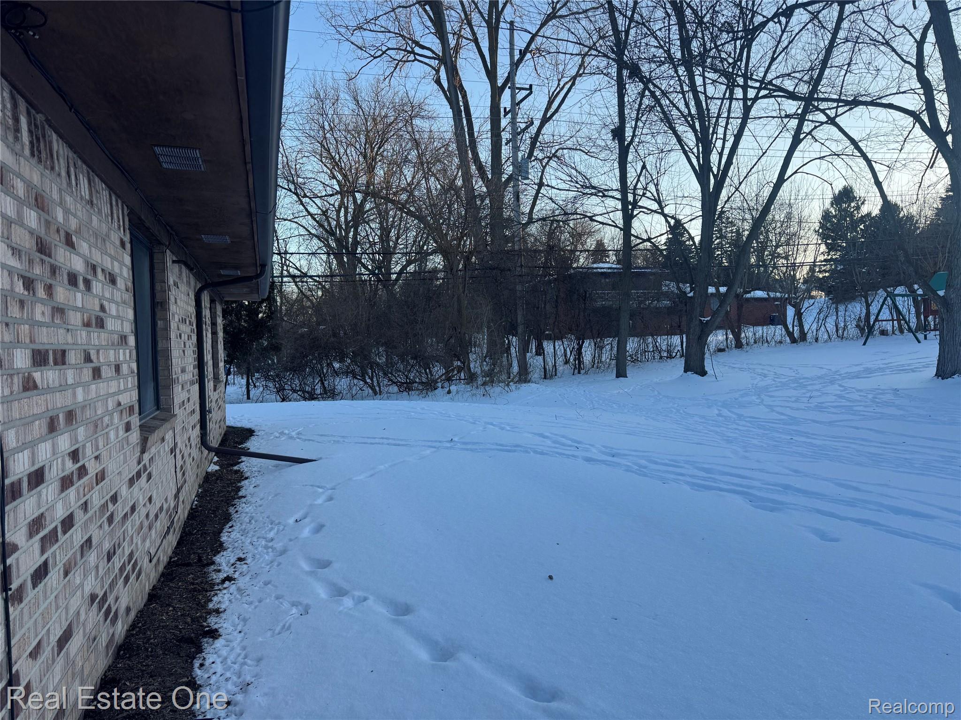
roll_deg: +2.7
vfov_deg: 56.8
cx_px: 480
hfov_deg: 71.6
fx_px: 666
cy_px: 360
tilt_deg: -1.9
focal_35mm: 24
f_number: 1.78
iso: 80
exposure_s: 1/1059
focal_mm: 6.76
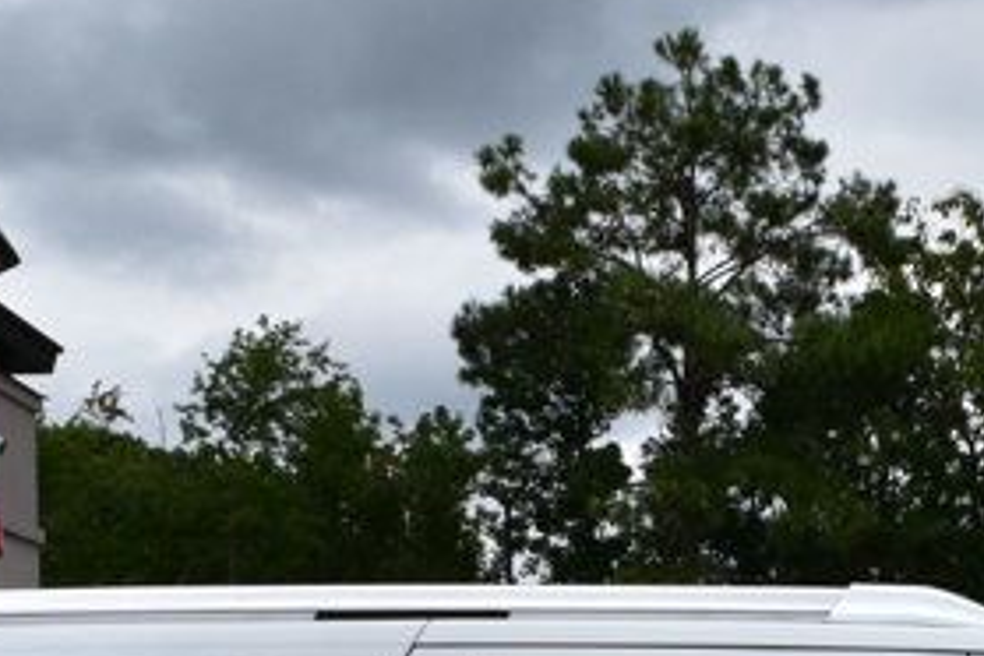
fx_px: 2706
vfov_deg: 13.0
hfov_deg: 20.3
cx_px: 850
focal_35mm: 99
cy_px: 1037
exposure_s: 1/500
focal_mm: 18
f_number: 11
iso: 360
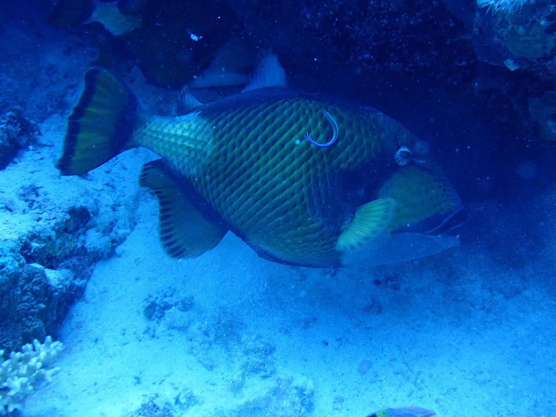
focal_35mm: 47
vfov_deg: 30.9
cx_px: 278
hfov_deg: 40.4
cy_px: 208
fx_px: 755
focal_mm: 8.4
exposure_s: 1/100
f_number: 4.5
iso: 200
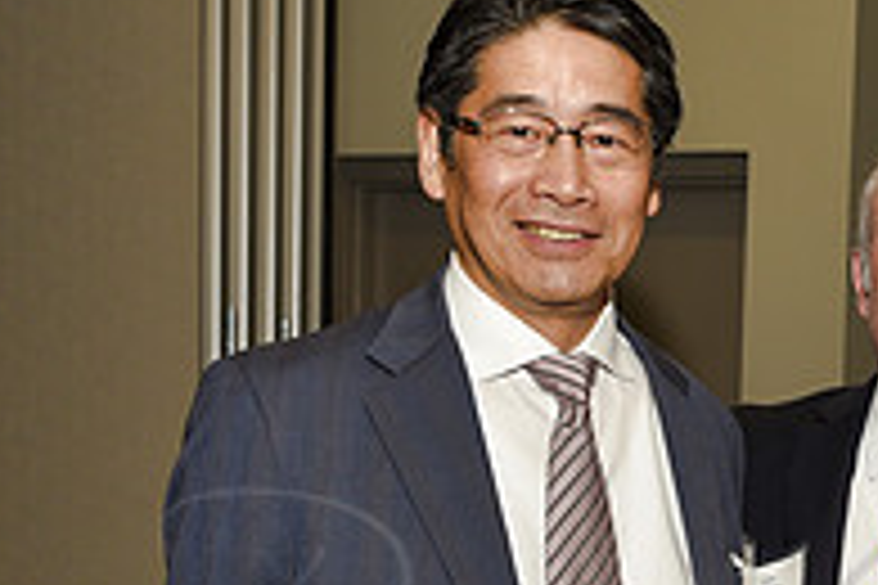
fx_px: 2244
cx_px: 1054
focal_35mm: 92
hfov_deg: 20.7
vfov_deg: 14.4
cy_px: 691
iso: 200
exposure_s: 1/60
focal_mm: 31
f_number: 5
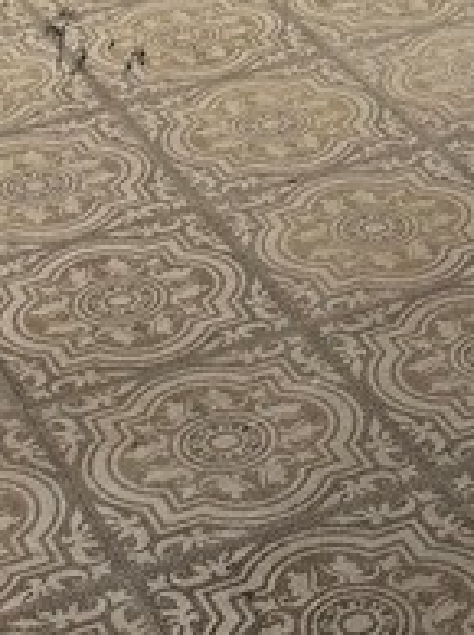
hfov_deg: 11.5
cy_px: -645
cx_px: 487
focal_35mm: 127
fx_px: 2324
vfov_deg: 13.3
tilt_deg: -8.3
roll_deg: +0.4
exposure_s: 1/60
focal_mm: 6.76
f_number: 1.78
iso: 160
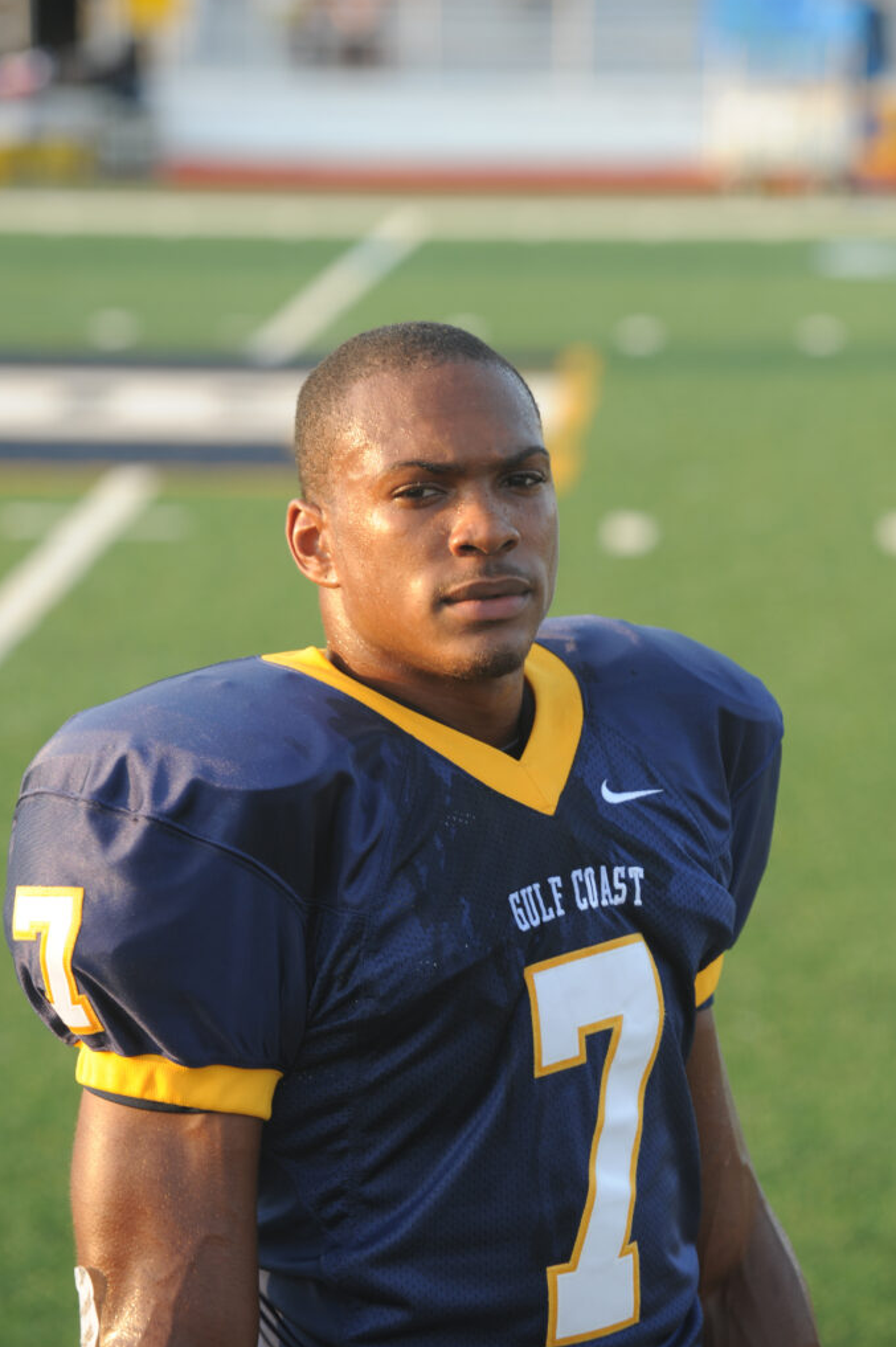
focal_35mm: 176
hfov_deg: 7.8
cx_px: 449
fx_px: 6581
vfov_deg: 11.7
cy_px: 672
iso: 250
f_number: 5.6
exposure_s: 1/125
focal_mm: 175
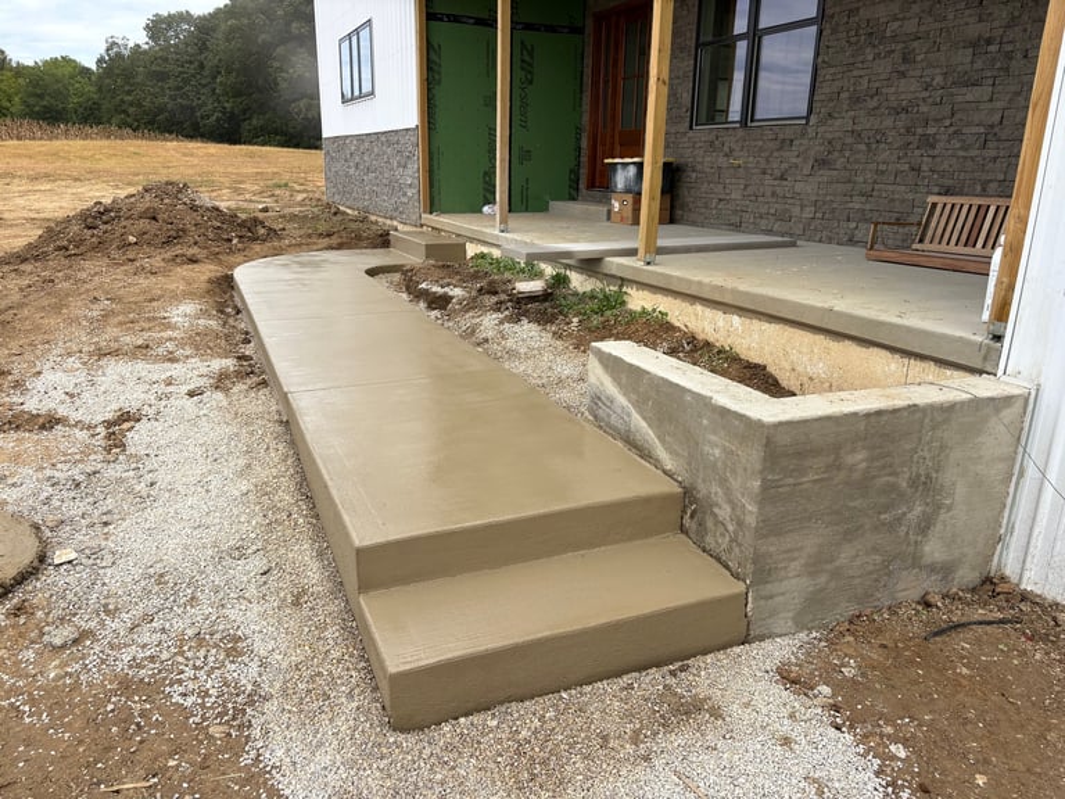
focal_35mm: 26
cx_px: 532
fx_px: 800
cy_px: 400
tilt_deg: -16.0
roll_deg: -0.8
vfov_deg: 53.1
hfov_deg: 67.3
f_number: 1.6
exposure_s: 1/2075
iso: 50
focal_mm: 5.96
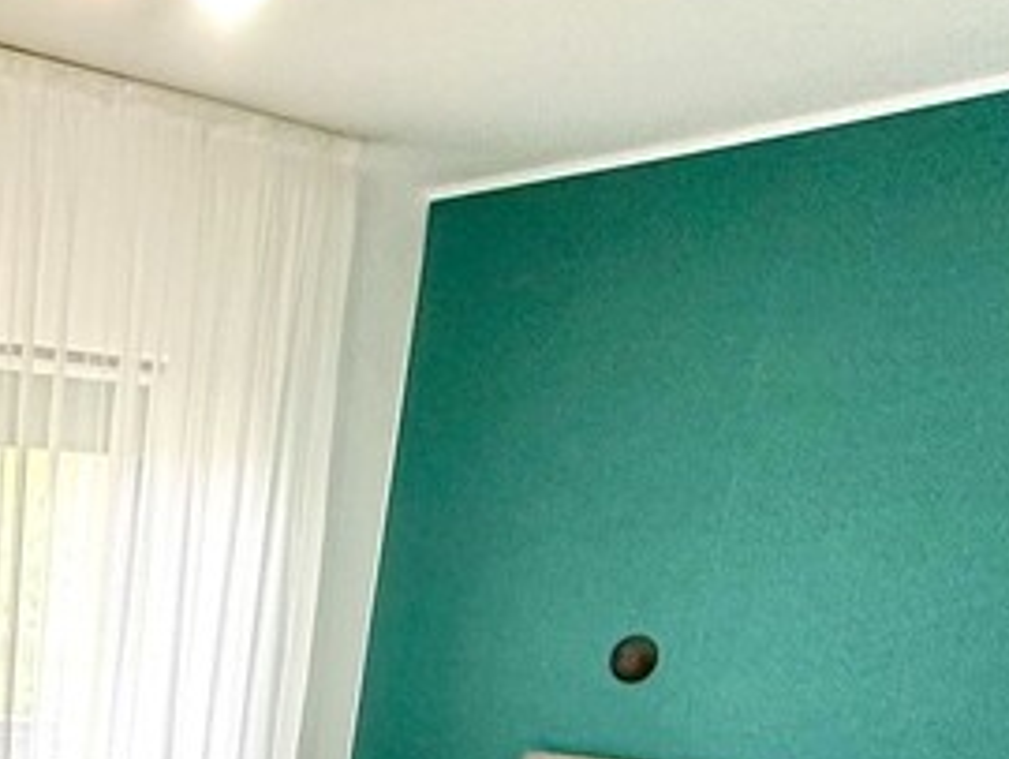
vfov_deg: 22.5
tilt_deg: -20.7
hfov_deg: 30.4
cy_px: 1140
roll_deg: -1.1
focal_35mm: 53
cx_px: -220
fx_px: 1546
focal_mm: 2.22
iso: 250
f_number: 2.2
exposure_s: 1/99
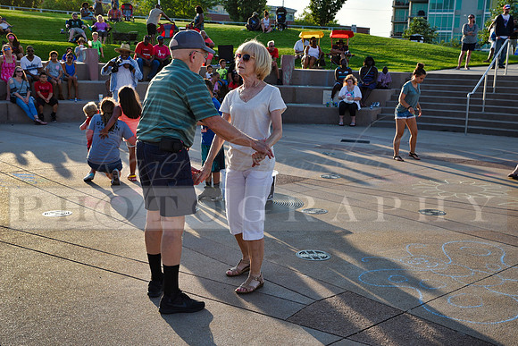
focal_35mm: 45
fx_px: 648
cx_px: 259
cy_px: 173
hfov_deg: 43.6
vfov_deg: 29.9
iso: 200
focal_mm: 45
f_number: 8
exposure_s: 1/250
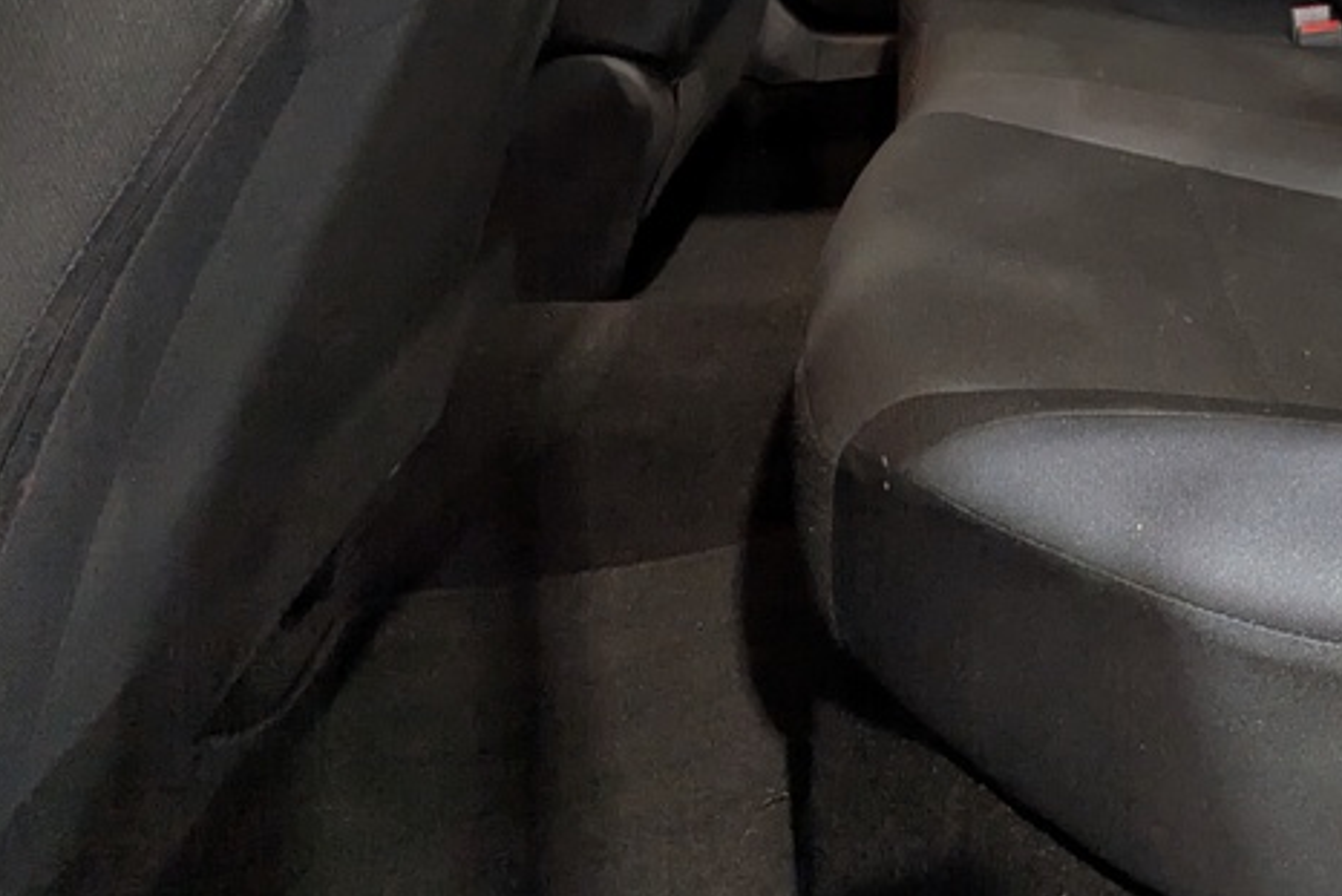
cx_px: 1273
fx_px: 1193
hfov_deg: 50.2
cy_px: -72
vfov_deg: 35.6
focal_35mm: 32
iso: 64
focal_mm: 1.83
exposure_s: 1/24
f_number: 2.2
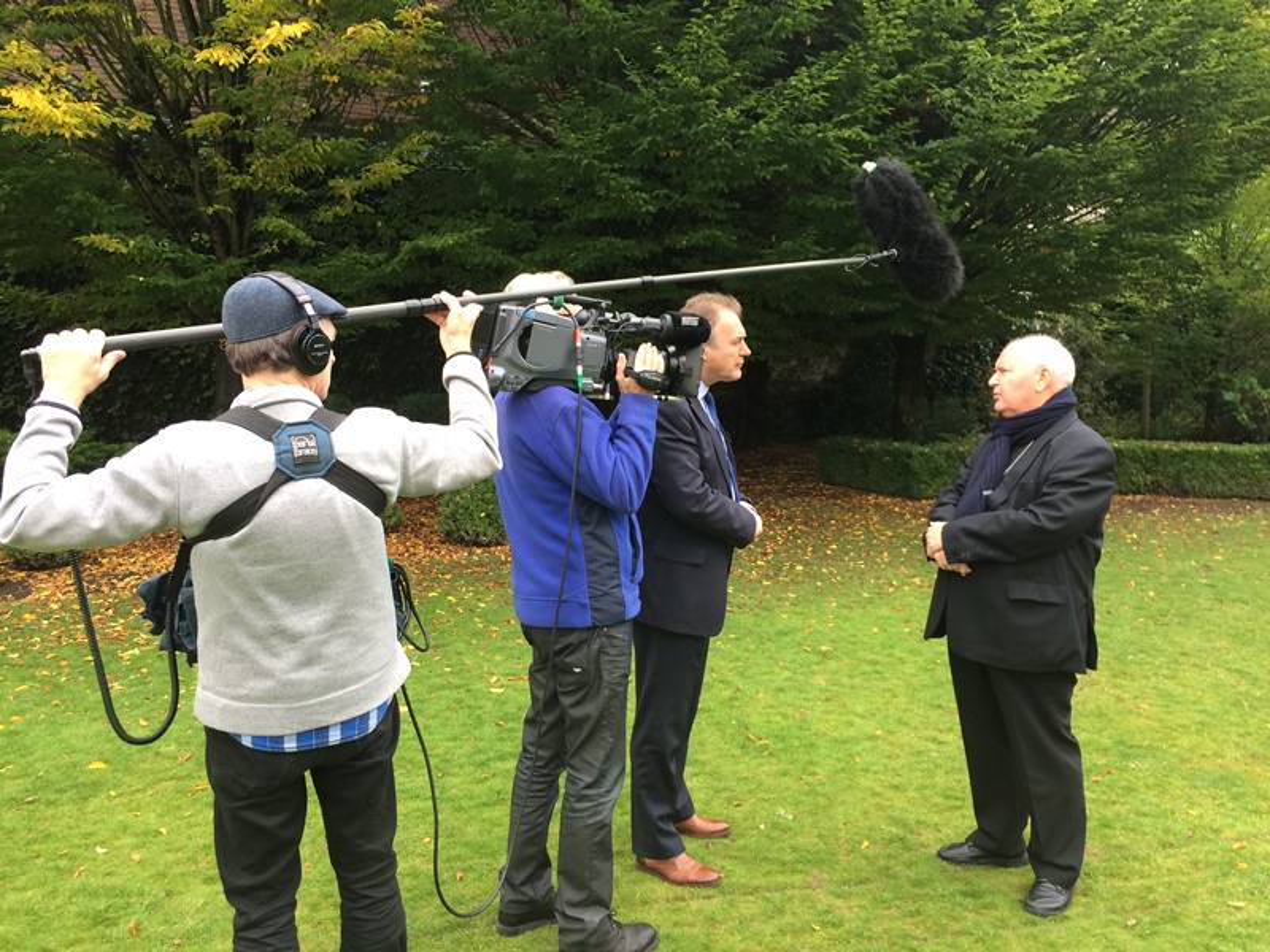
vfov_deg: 48.2
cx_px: 635
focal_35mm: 29
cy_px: 476
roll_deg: +0.0
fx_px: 1064
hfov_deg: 61.7
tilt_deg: -6.3
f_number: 2.2
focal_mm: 4.15
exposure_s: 1/33
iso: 40
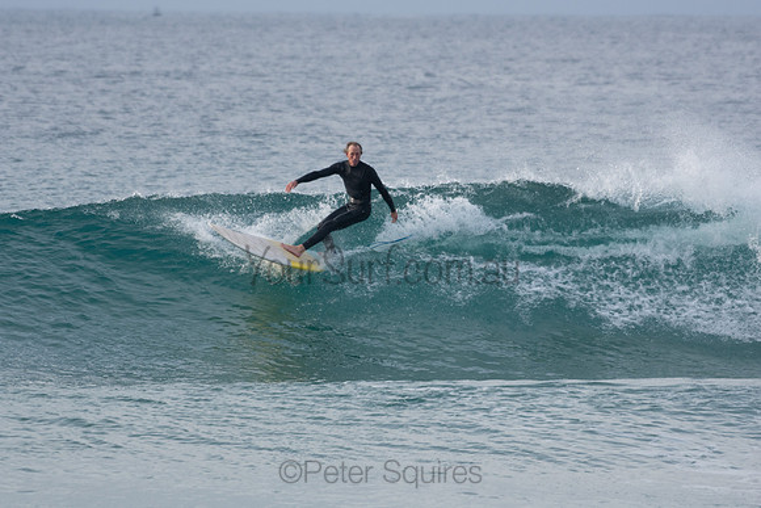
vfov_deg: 2.9
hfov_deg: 4.3
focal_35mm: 480
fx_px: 10149
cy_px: 254
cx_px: 380
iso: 560
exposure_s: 1/1600
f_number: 5.6
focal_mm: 320
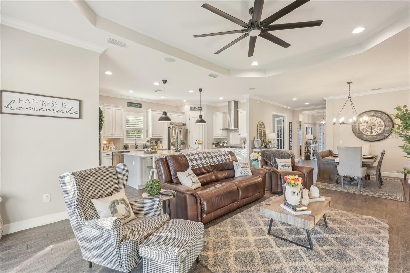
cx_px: 205
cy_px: 136
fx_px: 188
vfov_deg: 72.0
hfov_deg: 95.0
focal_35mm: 16
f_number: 8
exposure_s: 1/13
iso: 400
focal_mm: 16.5
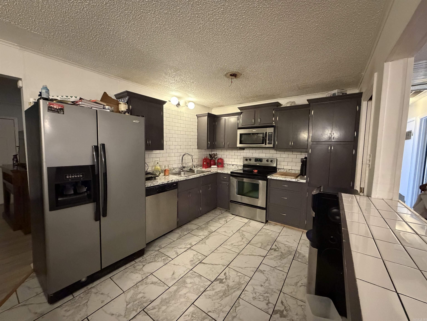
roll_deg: -0.8
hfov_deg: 102.1
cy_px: 160
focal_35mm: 14
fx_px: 173
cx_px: 214
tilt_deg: -4.4
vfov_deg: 85.7
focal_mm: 2.22
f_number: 2.2
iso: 1000
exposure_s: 1/40
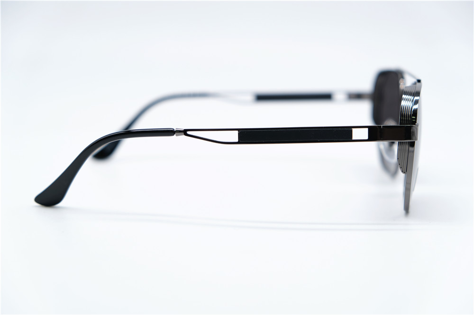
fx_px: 908
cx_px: 237
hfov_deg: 29.3
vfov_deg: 19.7
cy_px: 158
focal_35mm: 69
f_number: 4
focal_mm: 46.3
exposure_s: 1/170
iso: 160
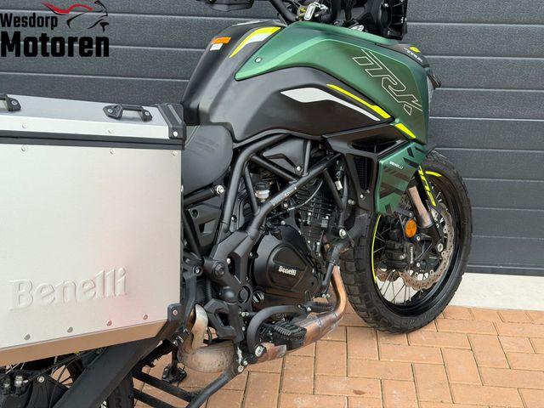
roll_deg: +2.9
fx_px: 754
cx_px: 272
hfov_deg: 39.7
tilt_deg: -23.9
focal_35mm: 48
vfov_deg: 30.3
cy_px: 204
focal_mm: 6.76
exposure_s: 1/641
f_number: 1.78
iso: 64
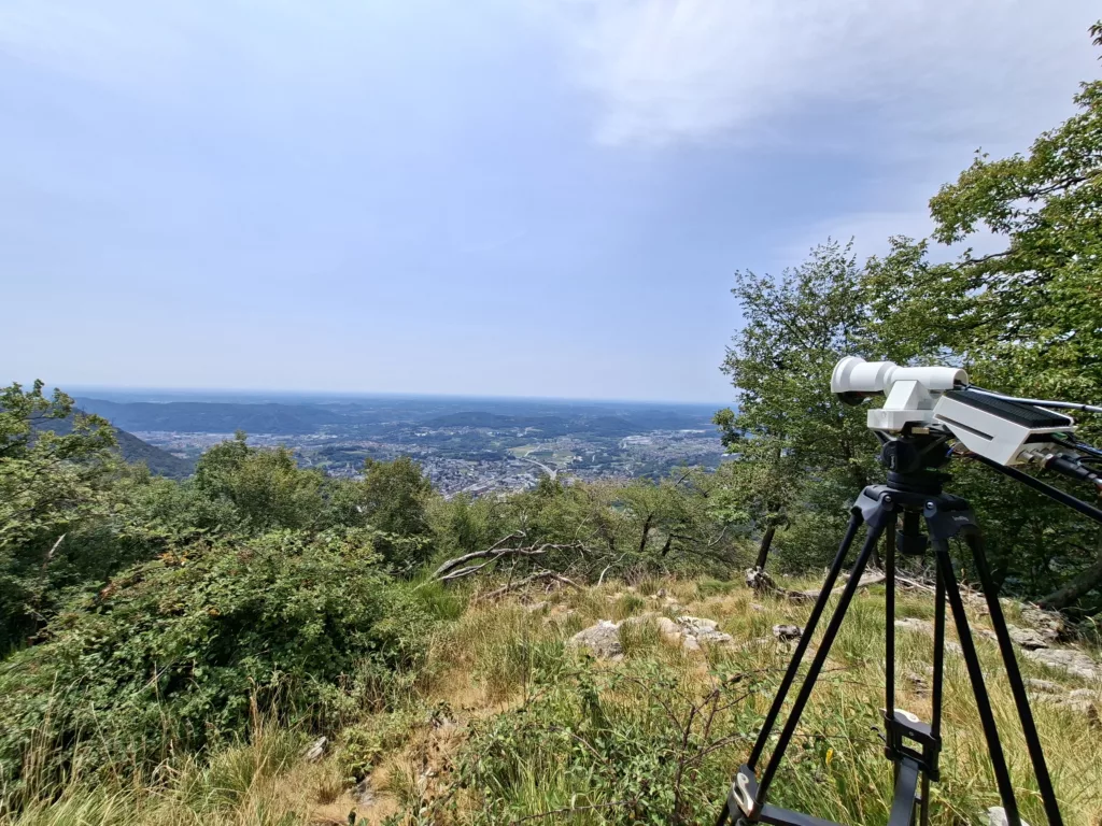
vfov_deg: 89.9
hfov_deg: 106.2
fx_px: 414
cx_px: 551
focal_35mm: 13
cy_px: 413
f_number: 2.2
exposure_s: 1/1931
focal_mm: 1.74
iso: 40
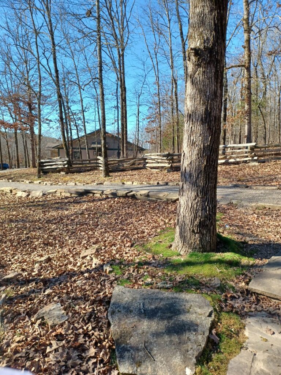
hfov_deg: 54.9
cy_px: 188
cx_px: 140
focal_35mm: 25
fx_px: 271
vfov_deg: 69.4
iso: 32
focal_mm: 4.6
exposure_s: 1/166
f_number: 1.8
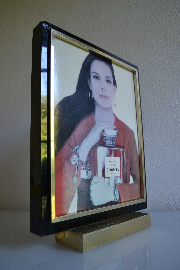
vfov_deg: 67.4
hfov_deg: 47.9
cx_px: 90
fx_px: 202
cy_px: 135
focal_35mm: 27
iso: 400
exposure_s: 1/50
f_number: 3.5
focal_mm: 18
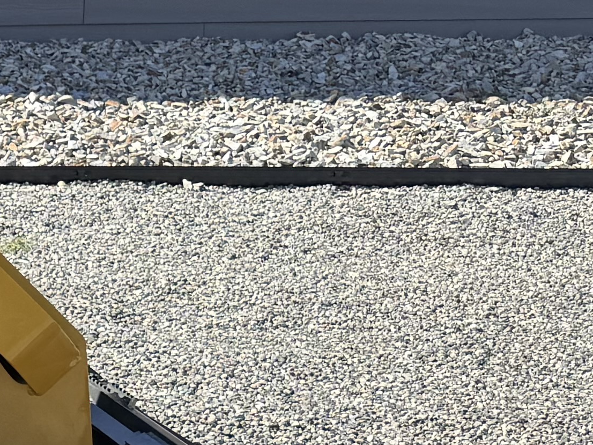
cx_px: -651
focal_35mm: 124
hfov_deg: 13.3
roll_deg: +0.8
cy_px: 321
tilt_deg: -9.8
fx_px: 2124
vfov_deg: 11.9
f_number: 1.78
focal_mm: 6.76
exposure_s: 1/2370
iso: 80
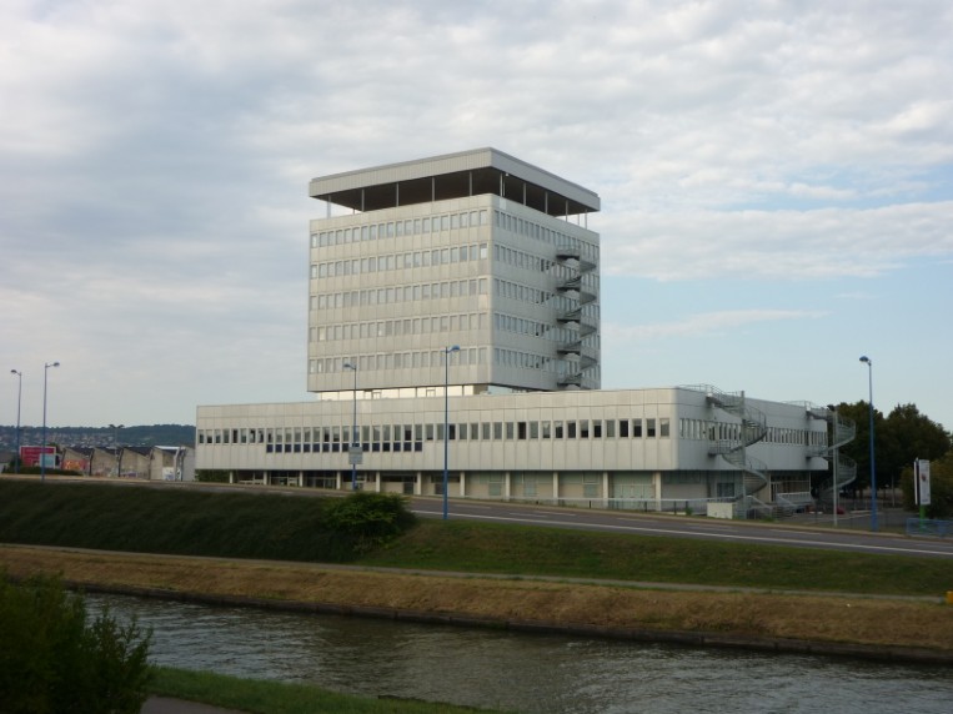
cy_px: 357
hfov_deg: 44.8
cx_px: 476
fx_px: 1156
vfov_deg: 34.3
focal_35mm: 42
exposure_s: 1/500
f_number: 3
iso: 80
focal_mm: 6.9
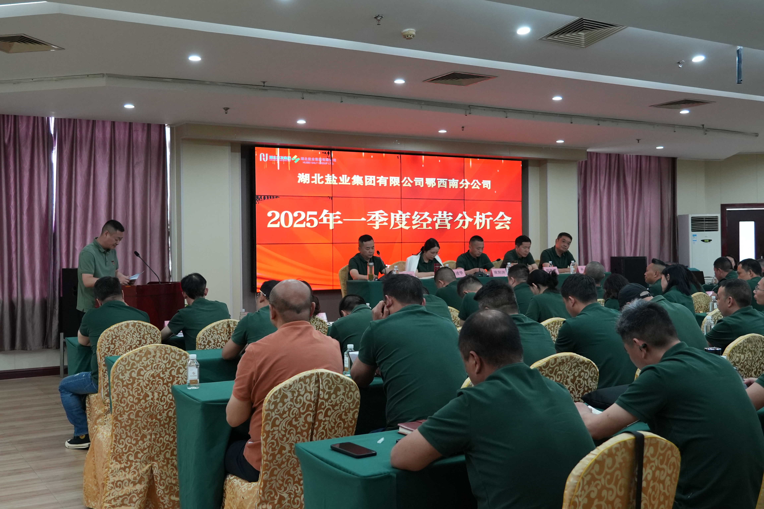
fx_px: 828
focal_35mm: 39
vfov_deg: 34.2
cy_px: 254
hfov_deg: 49.6
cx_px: 382
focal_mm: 26
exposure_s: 1/160
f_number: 4
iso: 2500
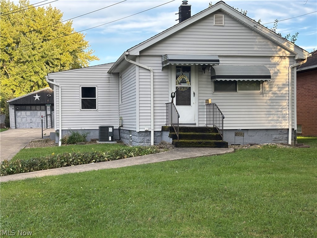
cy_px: 119
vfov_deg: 28.0
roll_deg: +0.9
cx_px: 158
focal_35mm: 52
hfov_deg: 36.8
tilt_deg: +0.6
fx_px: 476
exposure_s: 1/462
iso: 32
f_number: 1.6
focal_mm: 5.96
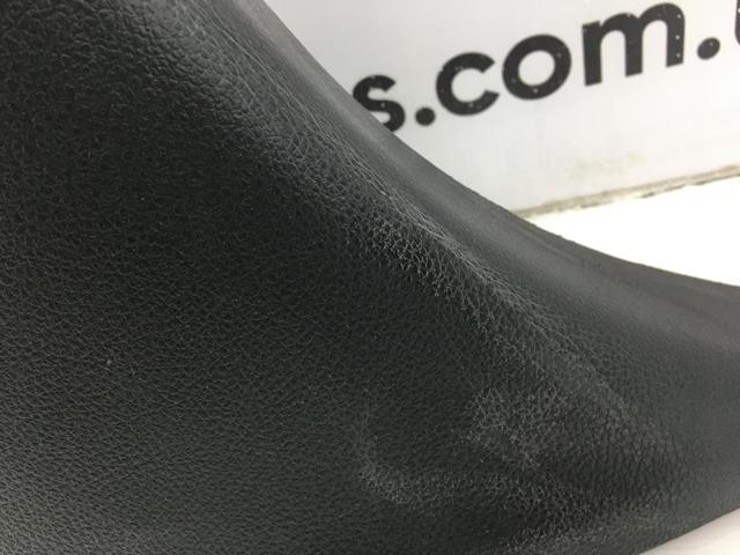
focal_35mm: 29
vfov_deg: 48.2
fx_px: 620
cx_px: 370
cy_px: 278
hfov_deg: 61.7
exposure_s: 1/33
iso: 50
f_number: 2.2
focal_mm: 4.15
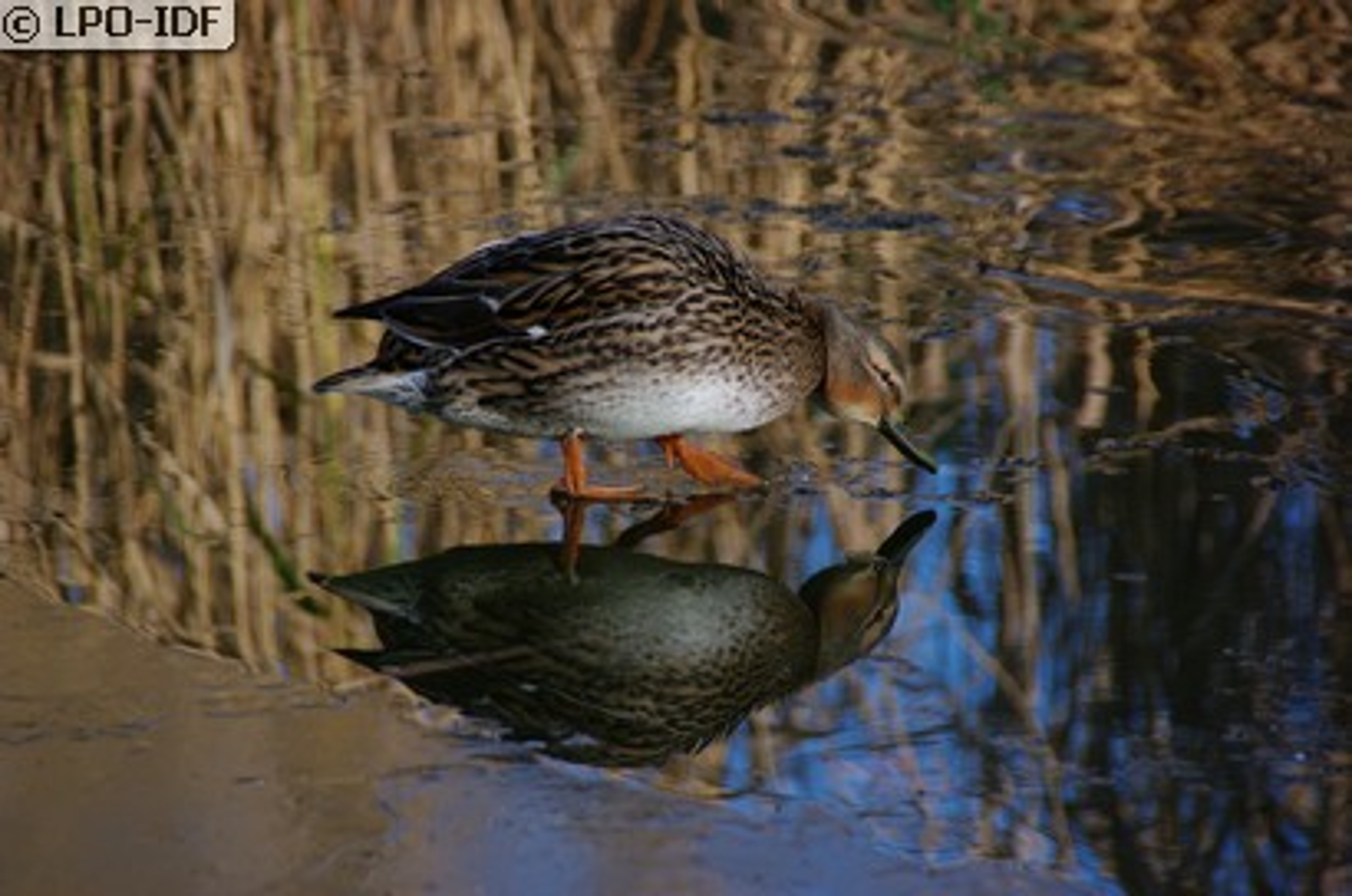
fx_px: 14061
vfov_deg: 3.7
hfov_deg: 5.5
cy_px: 448
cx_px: 676
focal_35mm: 375
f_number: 6.3
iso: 200
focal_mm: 250
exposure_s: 1/250
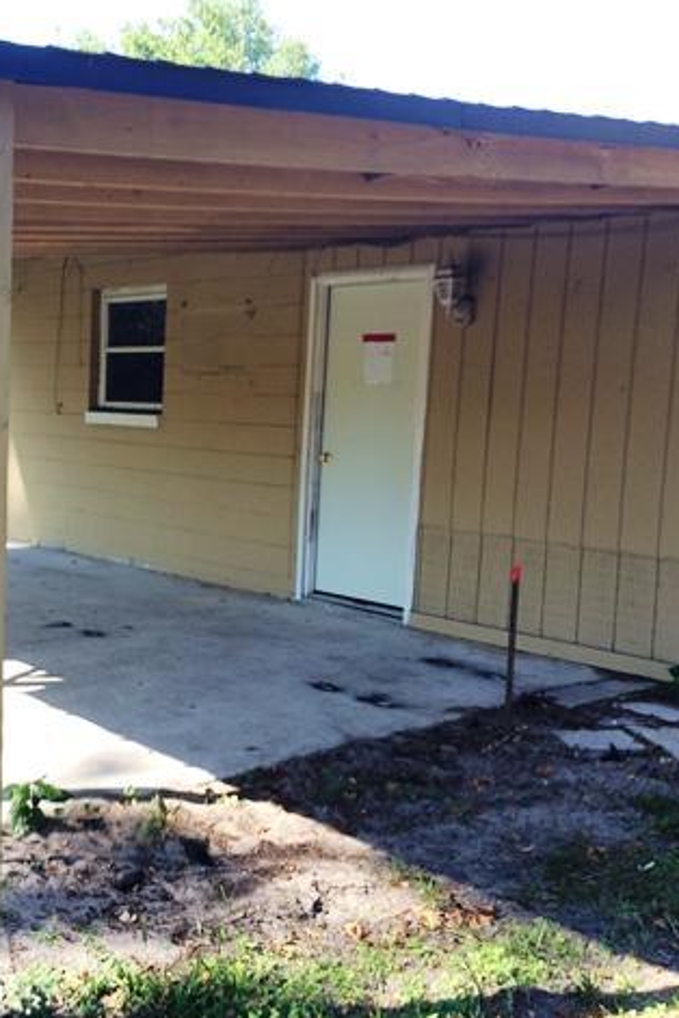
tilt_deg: -7.7
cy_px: 501
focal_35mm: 41
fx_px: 1160
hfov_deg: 31.3
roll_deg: -2.2
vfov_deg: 47.4
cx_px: 80
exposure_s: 1/154
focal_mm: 4.15
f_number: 2.2
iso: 32
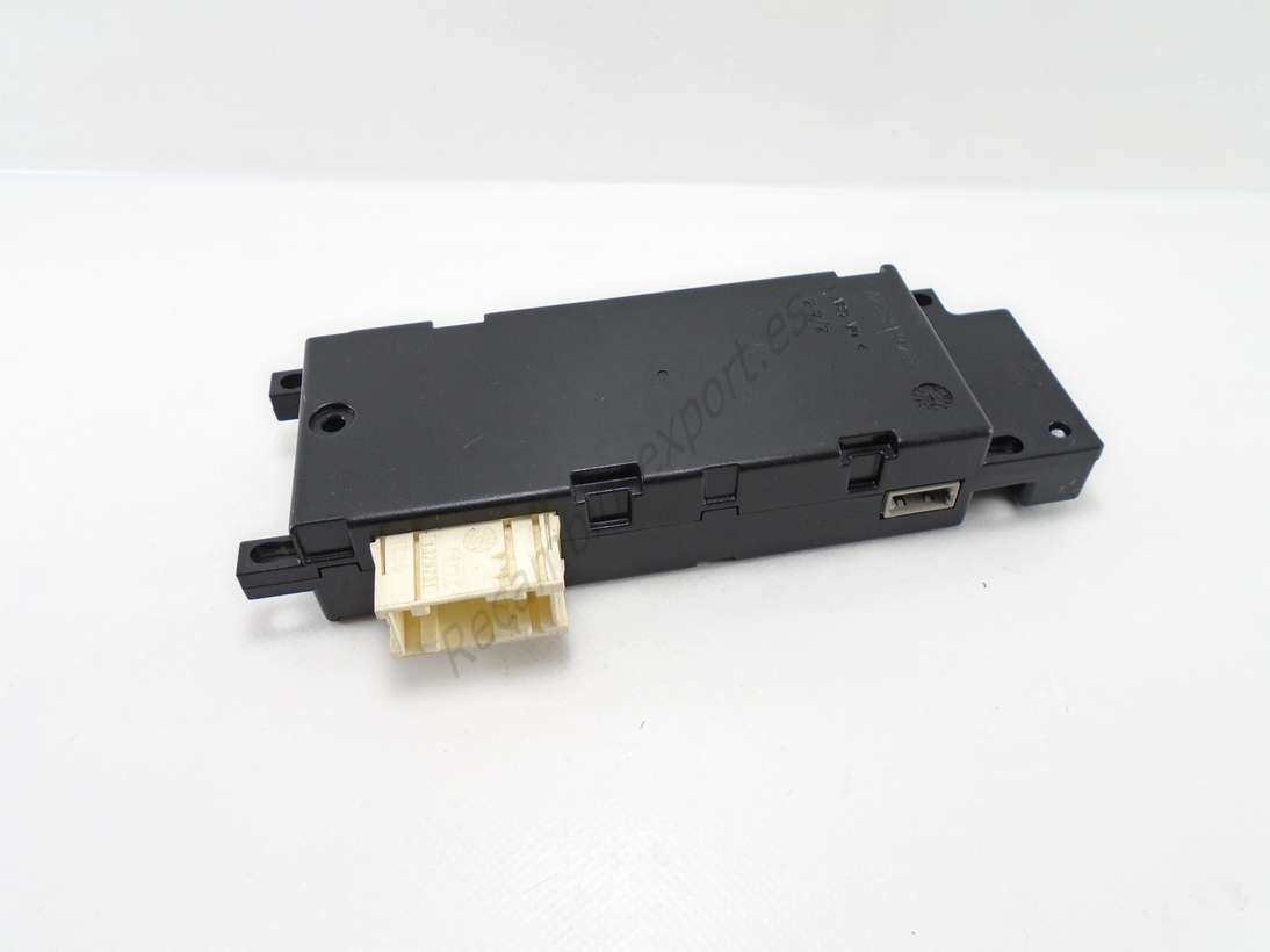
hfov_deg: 67.3
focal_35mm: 26
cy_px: 476
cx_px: 635
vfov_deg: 53.0
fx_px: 954
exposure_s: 1/60
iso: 100
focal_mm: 4.6
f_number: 3.2
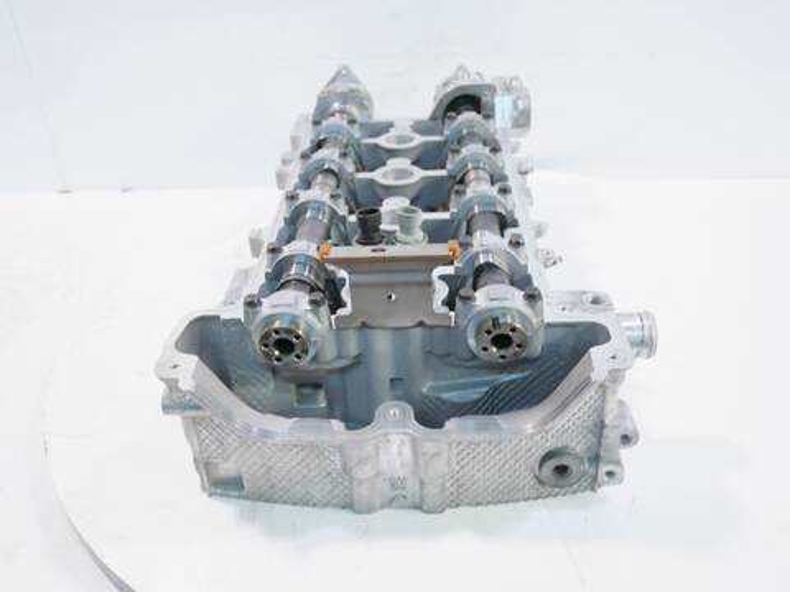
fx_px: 730
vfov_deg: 44.2
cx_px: 395
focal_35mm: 32
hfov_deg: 56.8
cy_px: 296
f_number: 4
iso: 320
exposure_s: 1/60
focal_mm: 16
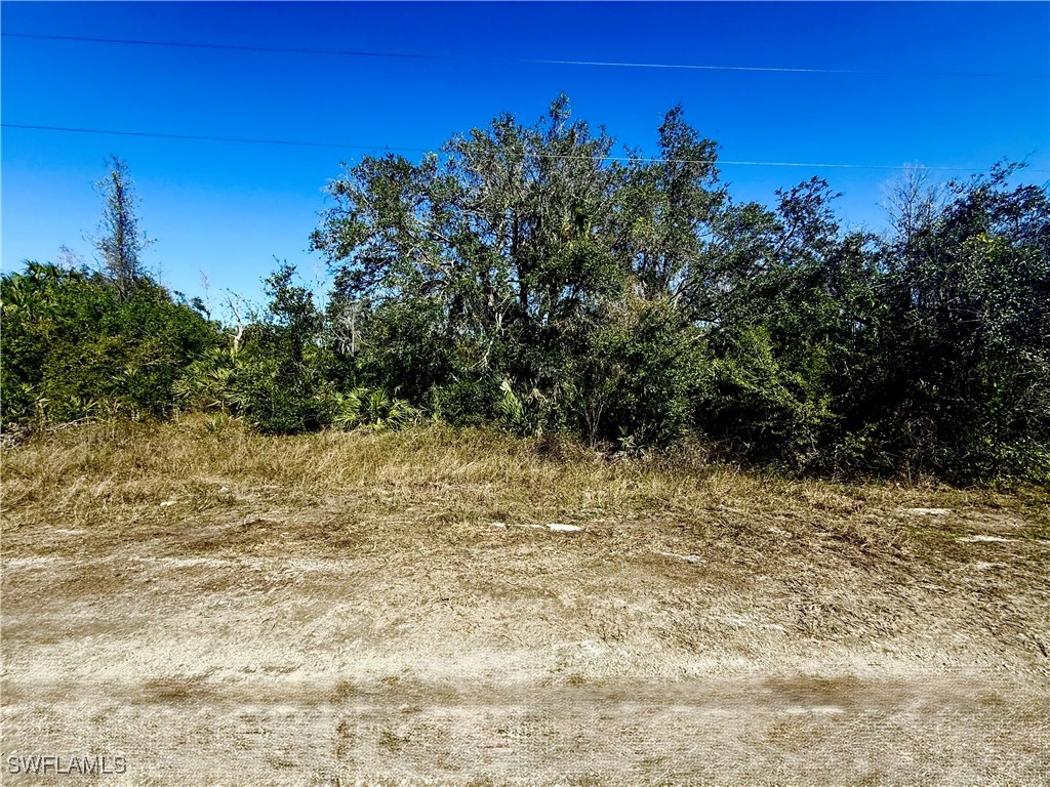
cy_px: 394
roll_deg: -1.5
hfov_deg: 102.1
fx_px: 425
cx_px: 525
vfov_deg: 85.7
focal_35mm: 14
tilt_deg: -1.8
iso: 50
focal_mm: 2.22
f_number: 2.2
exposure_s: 1/1399
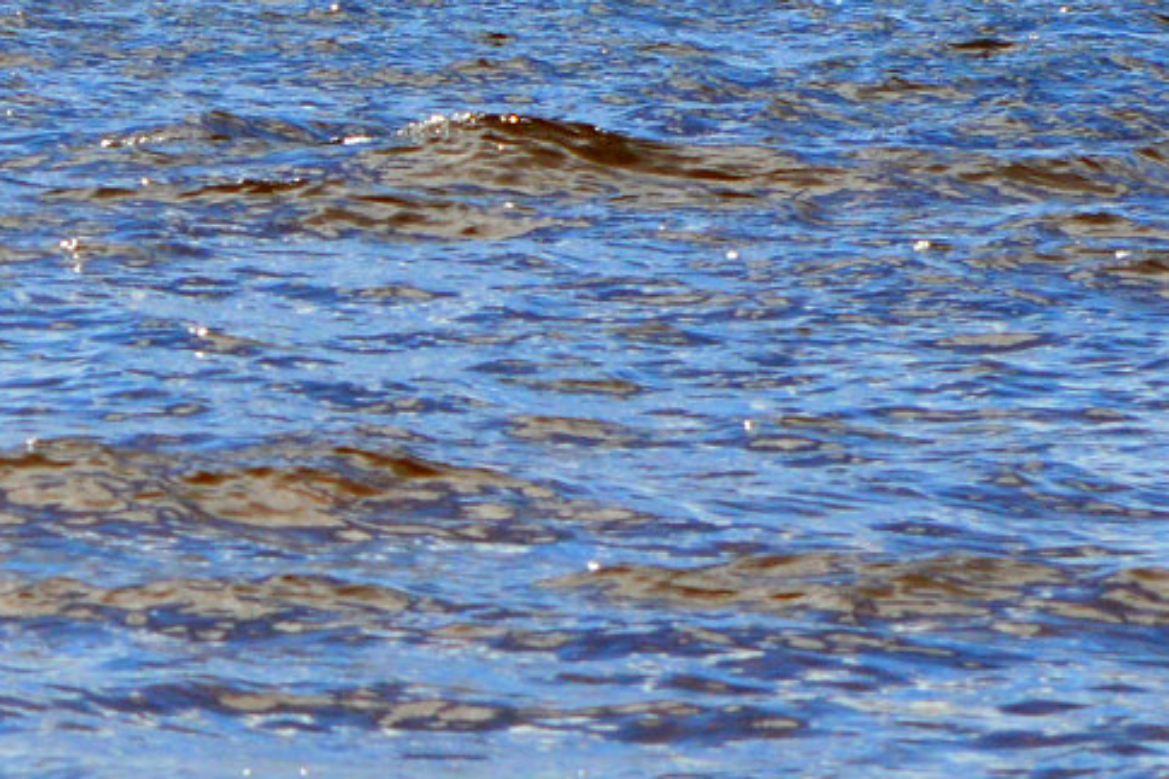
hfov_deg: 4.6
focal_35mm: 443
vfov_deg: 3.1
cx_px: -595
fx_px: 14380
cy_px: -314
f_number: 7.1
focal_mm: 70
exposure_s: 1/2000
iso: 400
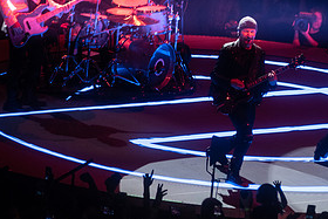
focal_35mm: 415
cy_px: 32
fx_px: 3783
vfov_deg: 3.3
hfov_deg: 5.0
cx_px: 296
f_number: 3.2
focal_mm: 200
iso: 1600
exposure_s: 1/500
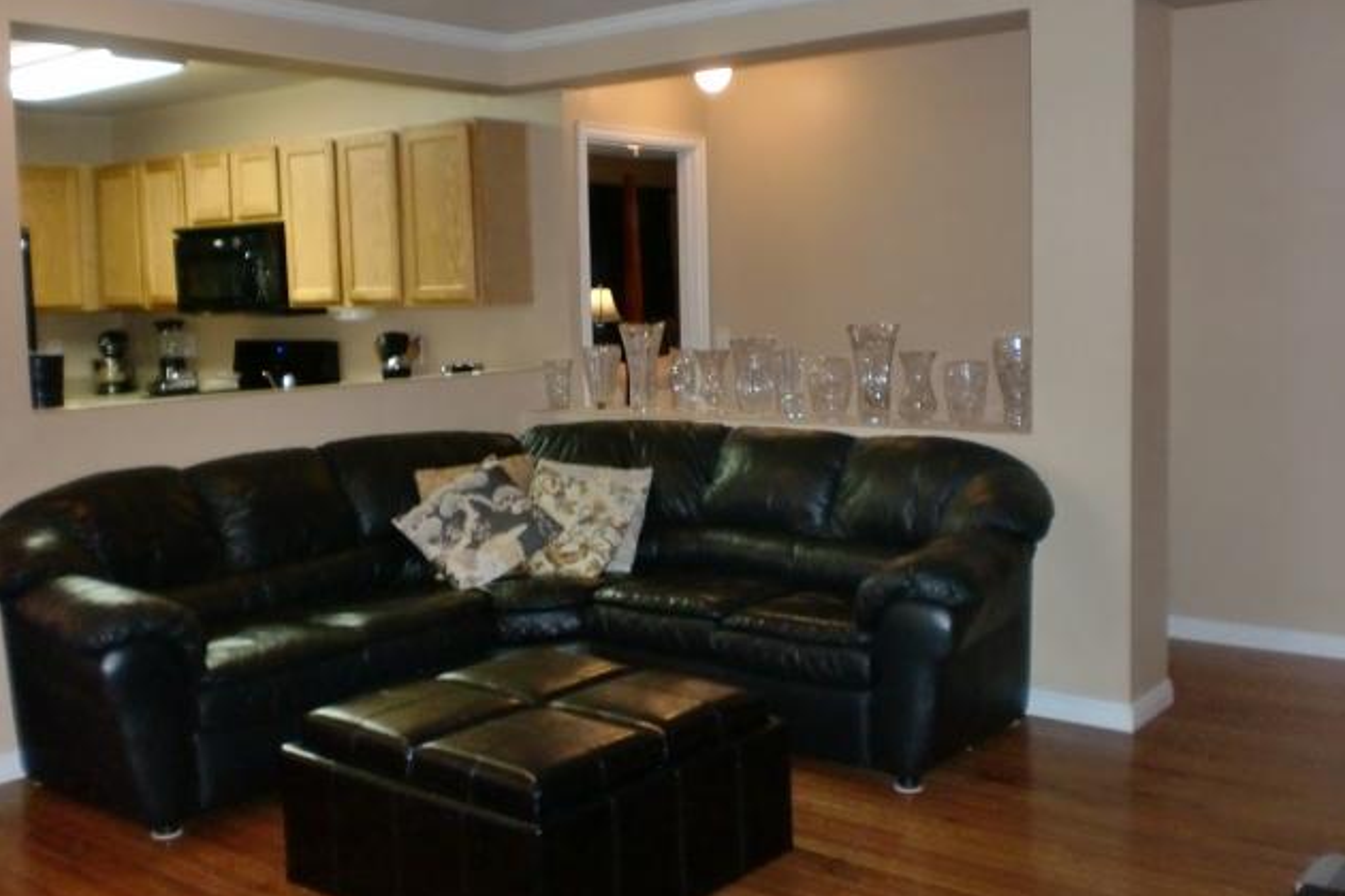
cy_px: 427
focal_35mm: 37
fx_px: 1382
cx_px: 679
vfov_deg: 35.9
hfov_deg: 51.9
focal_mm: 6.3
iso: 400
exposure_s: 1/60
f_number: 3.1
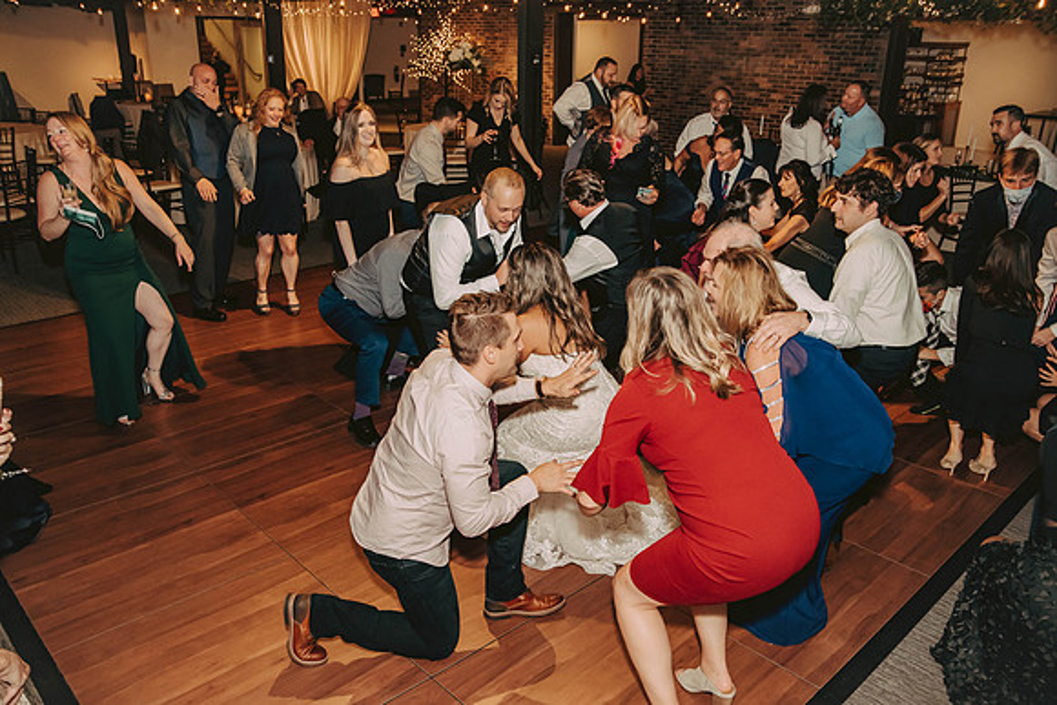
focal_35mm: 28
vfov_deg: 46.4
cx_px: 528
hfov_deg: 65.5
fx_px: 822
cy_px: 352
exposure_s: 1/125
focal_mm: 28
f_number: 4
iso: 1250
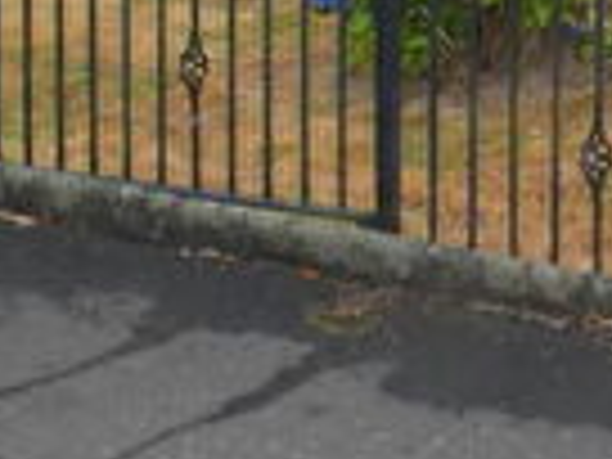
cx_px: 850
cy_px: -412
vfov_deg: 12.8
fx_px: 1821
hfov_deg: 17.6
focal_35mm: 103
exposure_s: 1/200
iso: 80
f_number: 2.8
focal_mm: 3.6
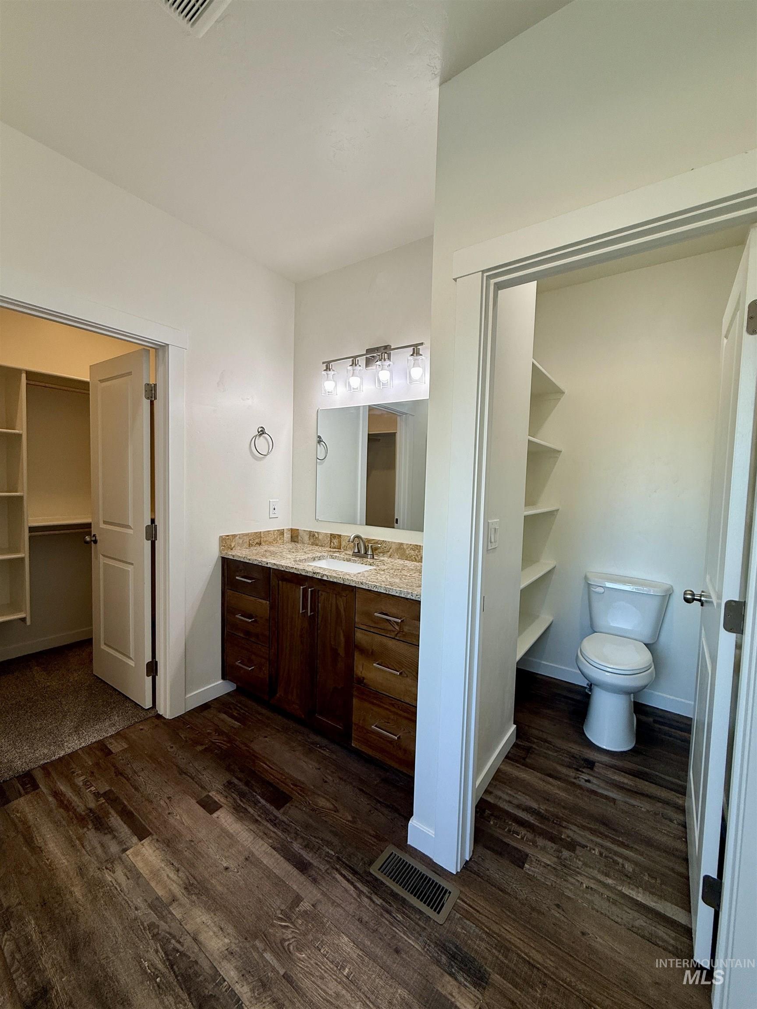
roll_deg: -1.7
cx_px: 378
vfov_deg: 102.1
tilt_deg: -2.8
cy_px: 504
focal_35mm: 14
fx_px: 408
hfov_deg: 85.7
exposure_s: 1/120
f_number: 2.2
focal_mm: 2.22
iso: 64
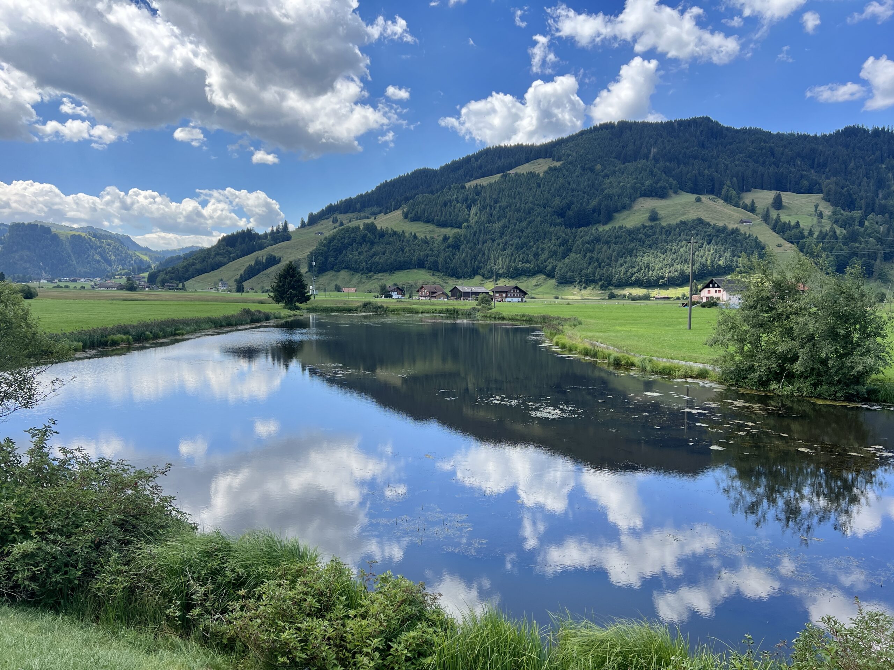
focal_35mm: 26
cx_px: 447
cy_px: 335
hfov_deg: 67.3
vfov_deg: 53.1
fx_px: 671
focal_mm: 5.7
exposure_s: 1/2457
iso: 50
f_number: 1.5
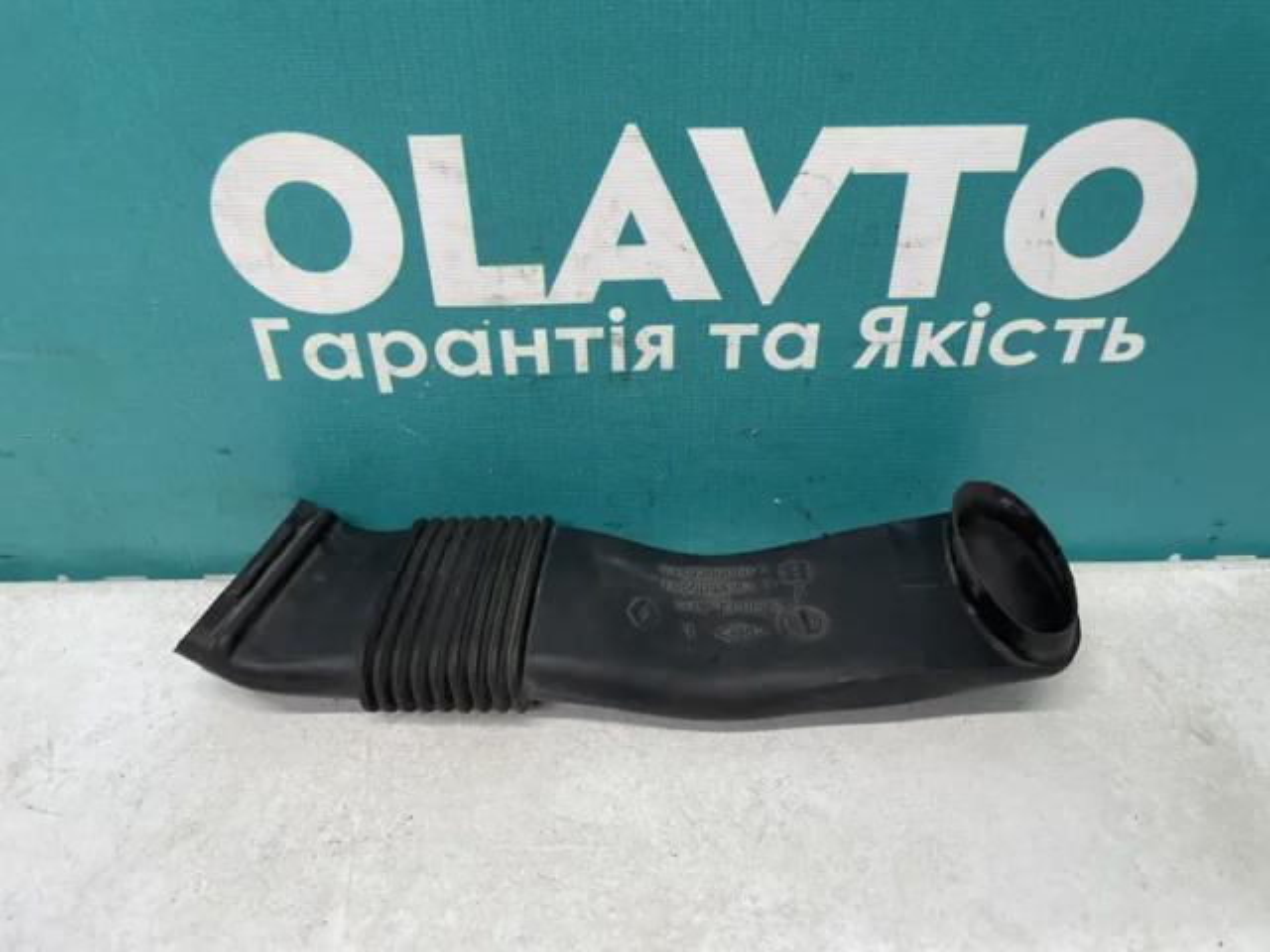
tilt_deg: -37.4
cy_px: 476
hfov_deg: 67.3
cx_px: 635
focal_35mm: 26
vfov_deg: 53.1
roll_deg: +2.7
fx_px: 954
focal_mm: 4.2
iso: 100
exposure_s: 1/100
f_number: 1.6
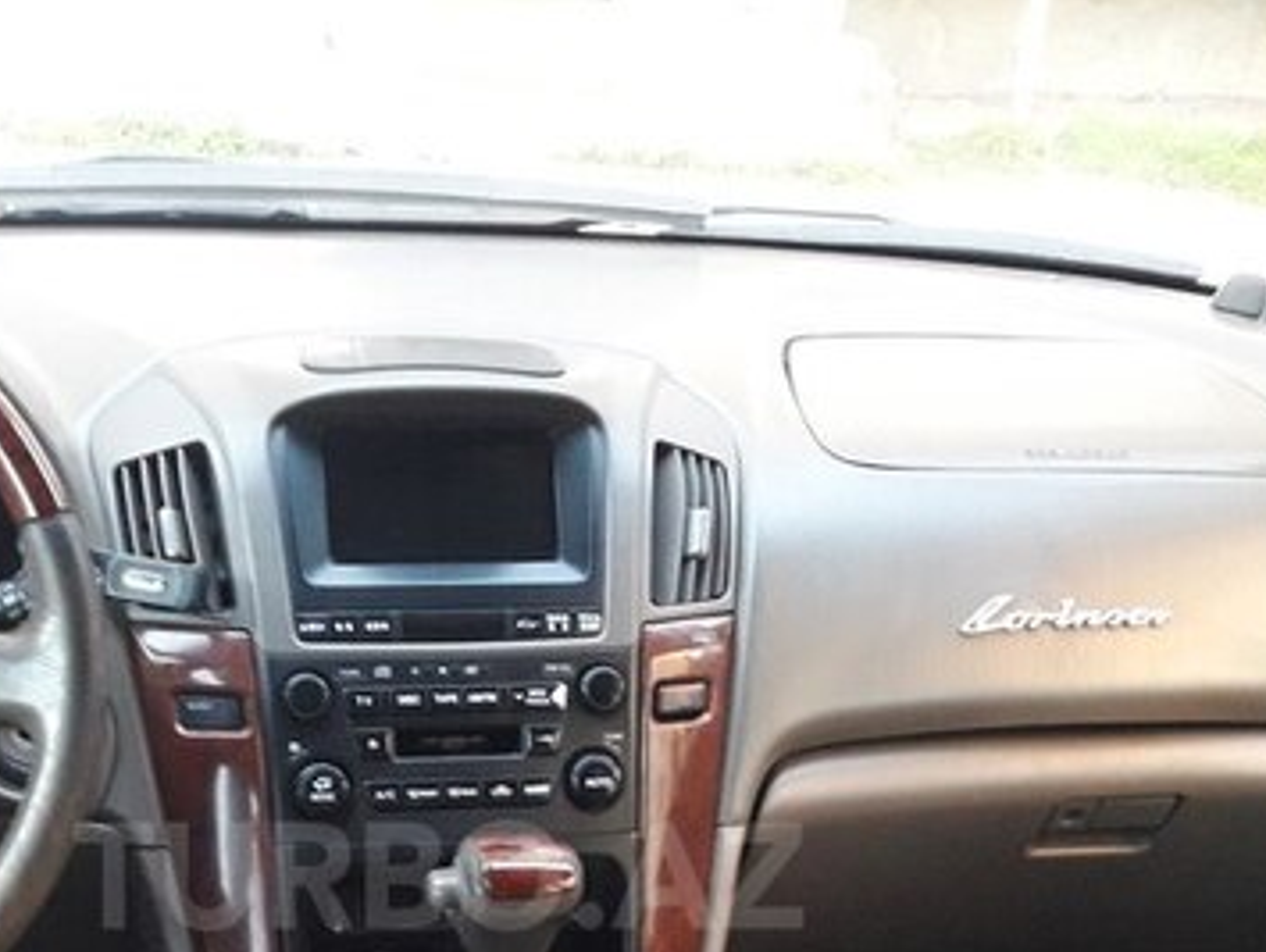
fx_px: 1904
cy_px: 875
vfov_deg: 27.0
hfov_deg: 36.5
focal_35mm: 52
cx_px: 439
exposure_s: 1/17
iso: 320
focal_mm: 3.7
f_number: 1.9
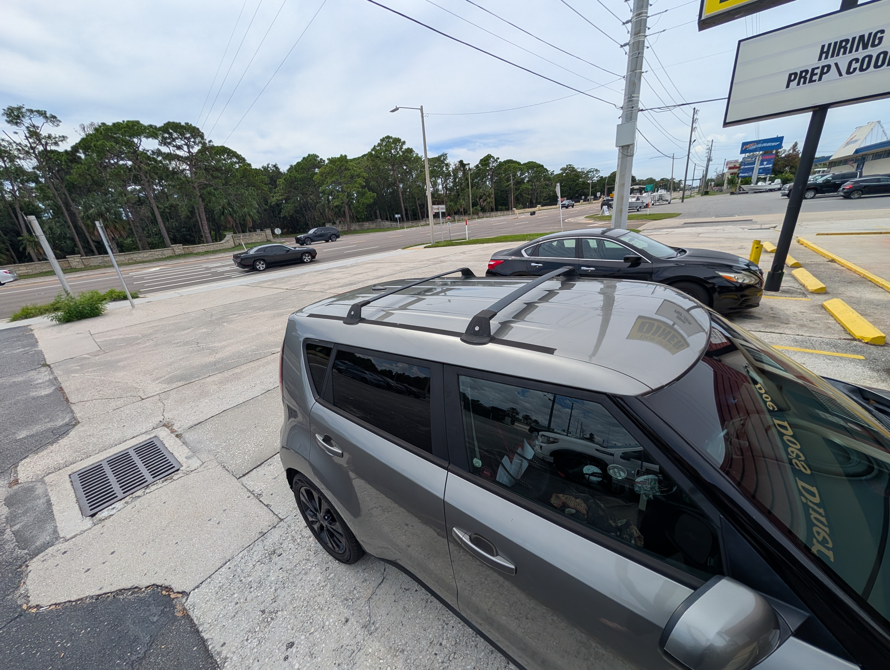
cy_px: 335
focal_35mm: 12
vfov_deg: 94.6
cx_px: 445
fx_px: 309
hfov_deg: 110.5
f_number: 1.7
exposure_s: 1/4184
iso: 52
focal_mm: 2.02
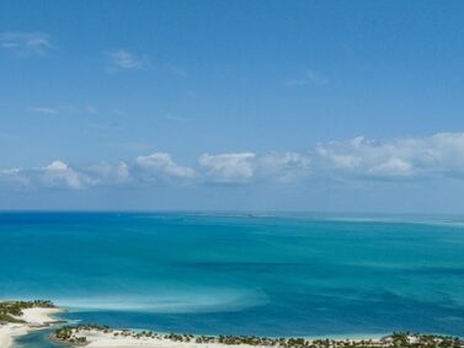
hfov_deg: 28.4
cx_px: -21
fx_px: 845
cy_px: 378
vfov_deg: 22.1
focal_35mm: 63
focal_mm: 12.29
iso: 100
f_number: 5.6
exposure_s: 1/1600
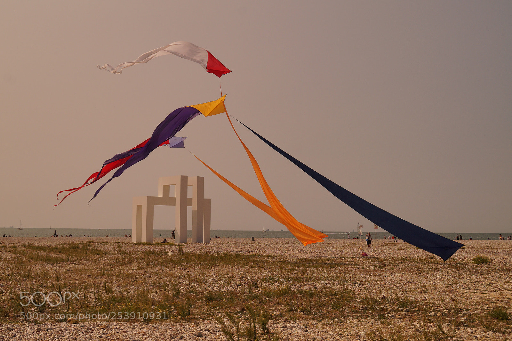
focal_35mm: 52
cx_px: 256
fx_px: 746
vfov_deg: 25.7
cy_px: 170
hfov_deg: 37.9
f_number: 9
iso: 100
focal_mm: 35
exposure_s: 1/1250
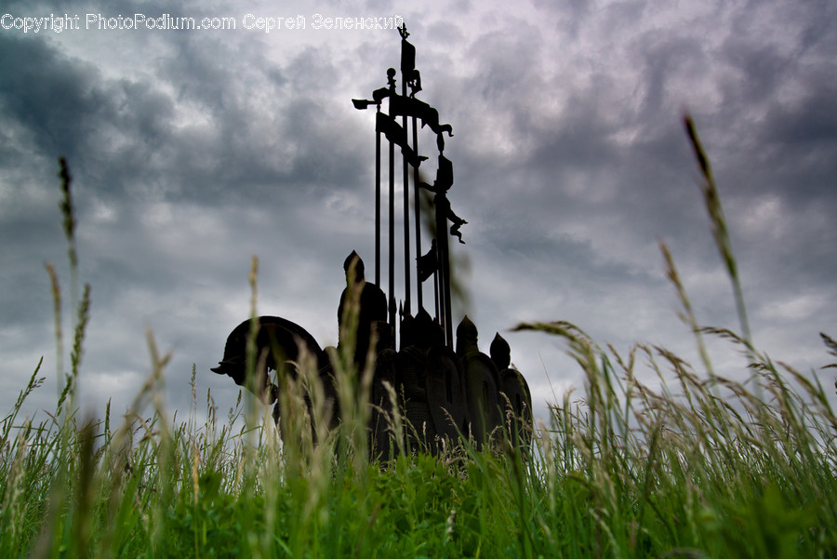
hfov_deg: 54.4
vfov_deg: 37.9
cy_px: 280
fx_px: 814
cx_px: 418
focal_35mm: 35
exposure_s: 1/1250
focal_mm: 35
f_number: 8
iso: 200
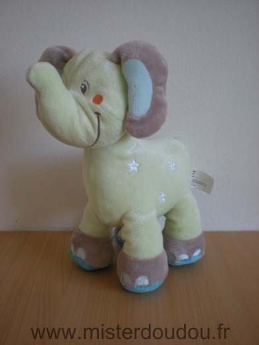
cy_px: 172
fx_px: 379
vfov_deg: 49.0
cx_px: 130
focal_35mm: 38
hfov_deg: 37.7
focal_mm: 6.3
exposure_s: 1/22.1
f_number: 3.1
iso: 64
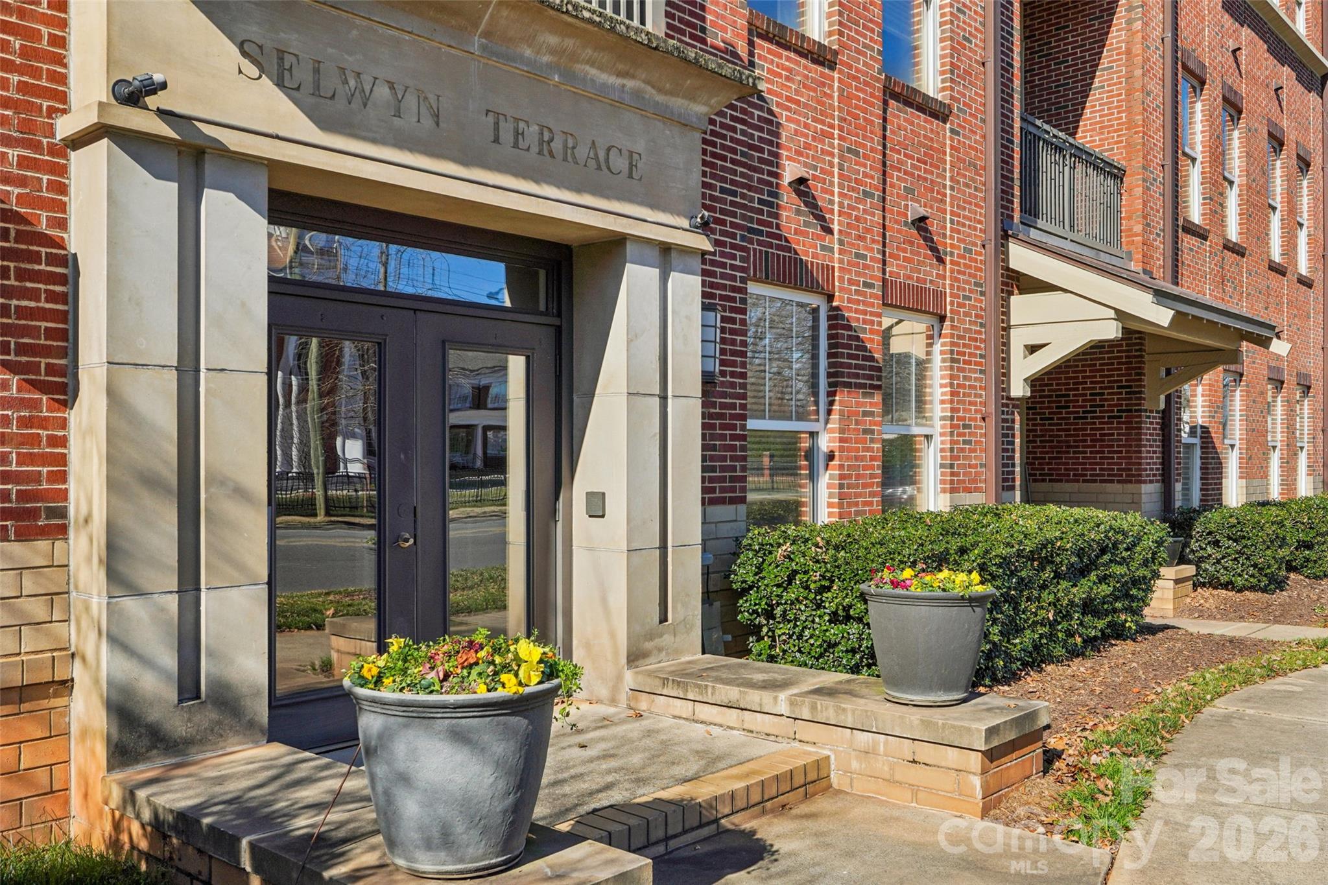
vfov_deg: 43.6
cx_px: 664
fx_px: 1106
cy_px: 442
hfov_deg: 61.9
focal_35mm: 30
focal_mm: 20
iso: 100
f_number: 8
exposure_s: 1/200
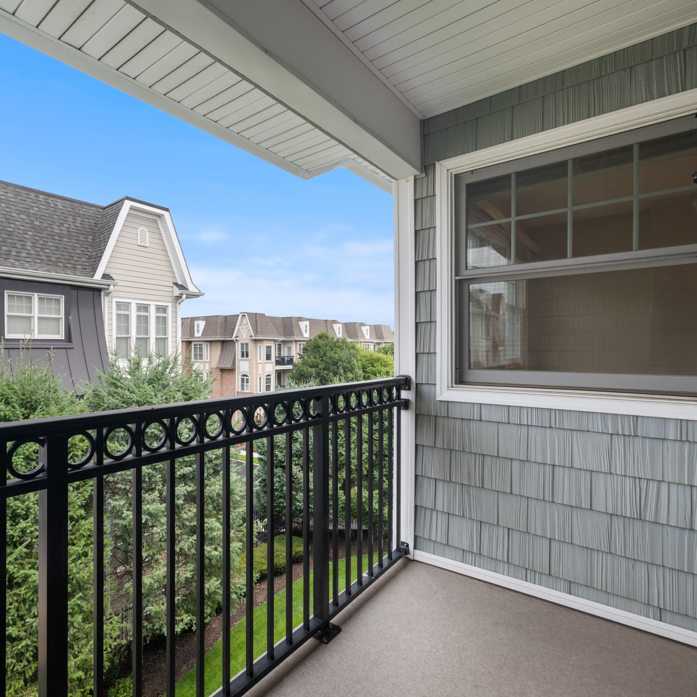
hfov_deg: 78.6
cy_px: 350
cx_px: 244
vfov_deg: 80.7
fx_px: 410
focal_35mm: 18
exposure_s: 1/80
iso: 320
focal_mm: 14
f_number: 9
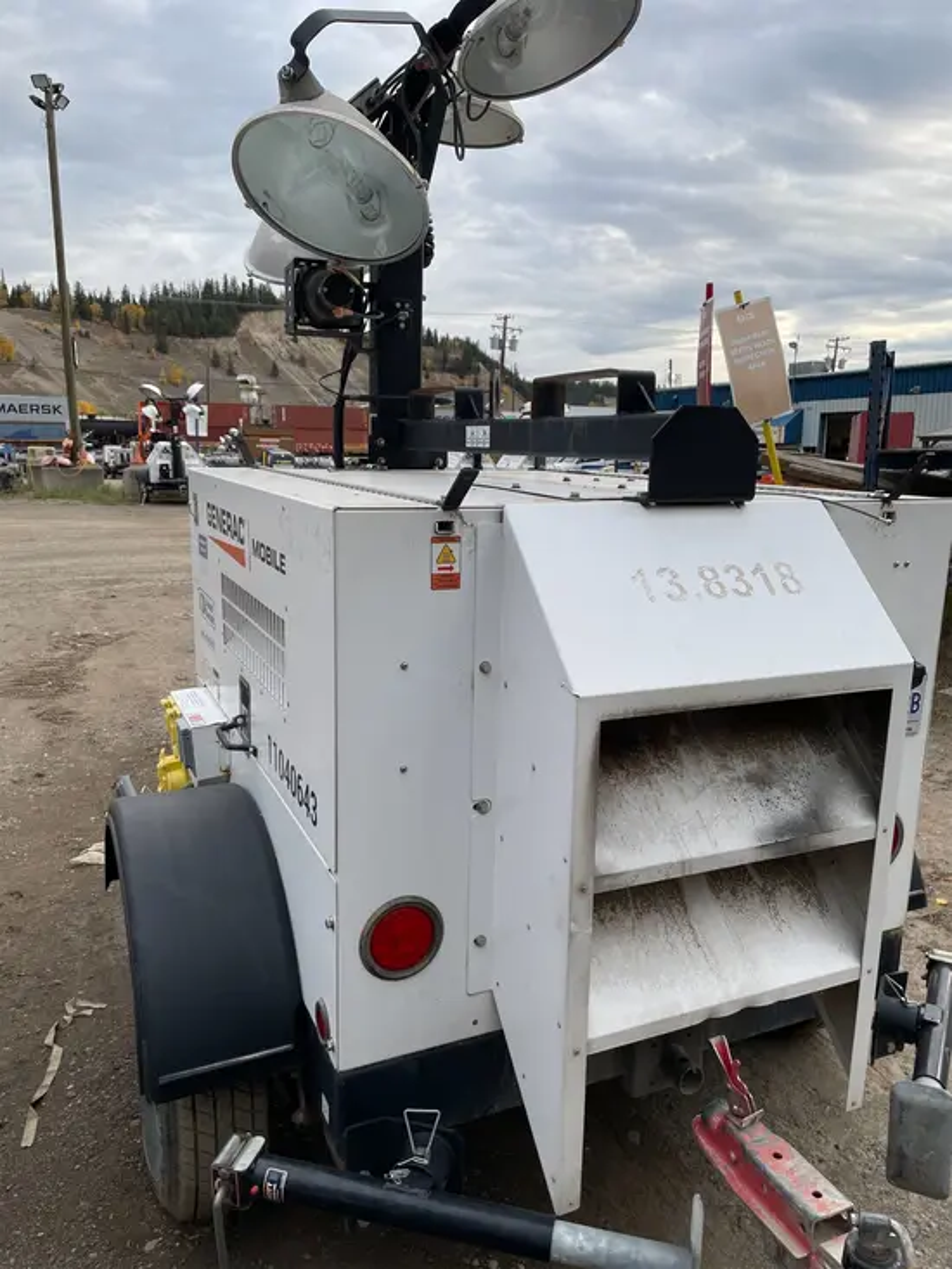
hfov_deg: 53.1
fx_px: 953
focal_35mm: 26
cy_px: 634
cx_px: 476
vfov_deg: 67.3
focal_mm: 4.2
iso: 50
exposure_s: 1/764
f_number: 1.6
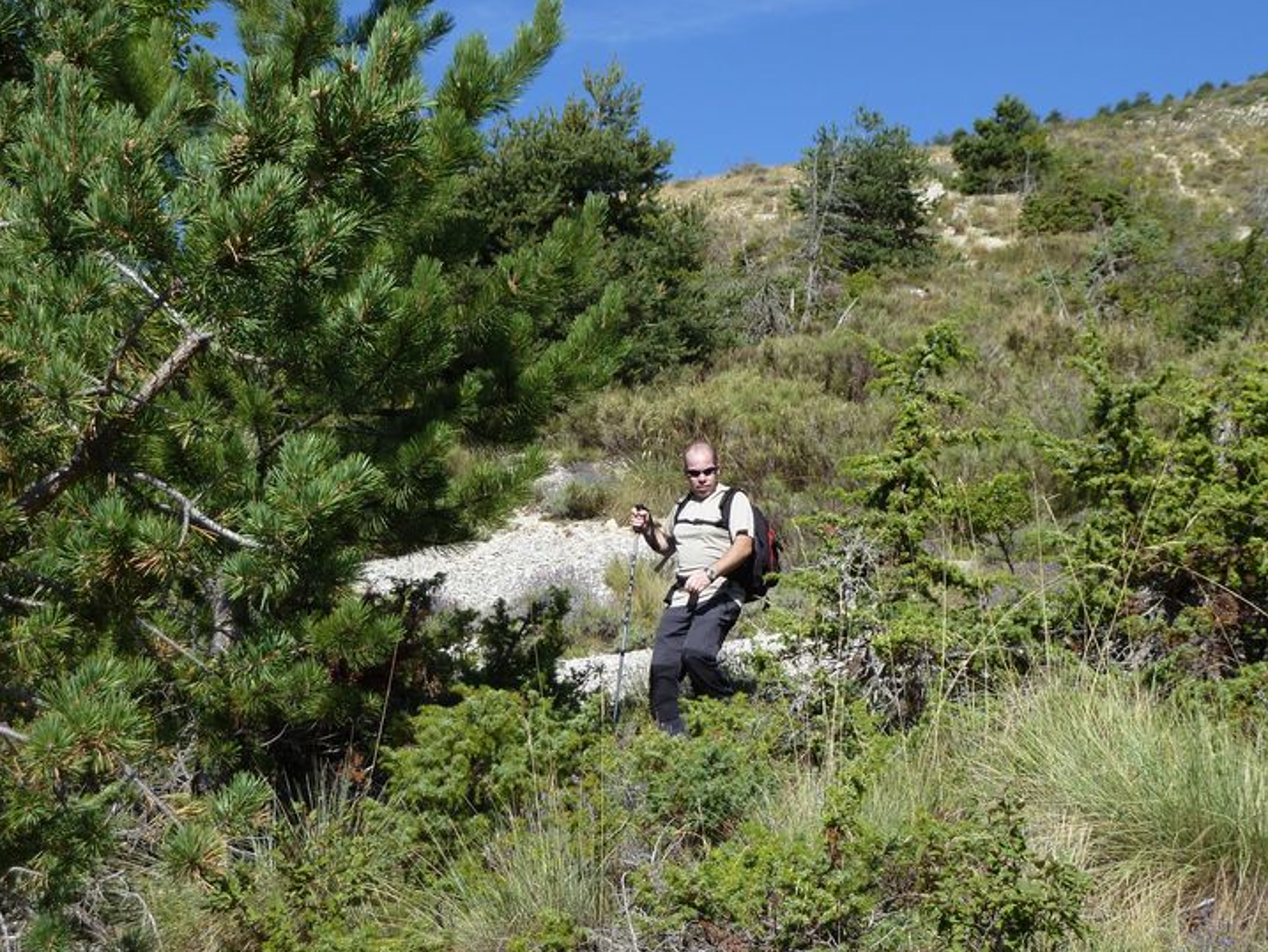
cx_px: 704
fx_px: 2125
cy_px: 495
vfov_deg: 25.2
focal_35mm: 58
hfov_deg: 33.2
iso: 80
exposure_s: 1/500
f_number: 3.8
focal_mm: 8.5
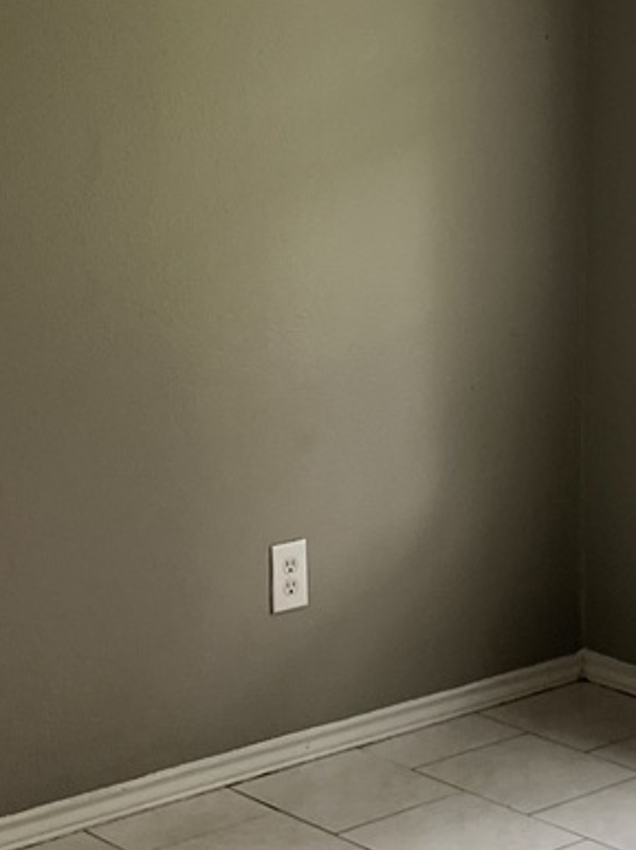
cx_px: 403
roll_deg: +1.4
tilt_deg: -2.5
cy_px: 374
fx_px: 2379
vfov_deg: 20.2
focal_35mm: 97
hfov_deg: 15.2
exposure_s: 1/120
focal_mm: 5.7
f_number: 1.5
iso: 100
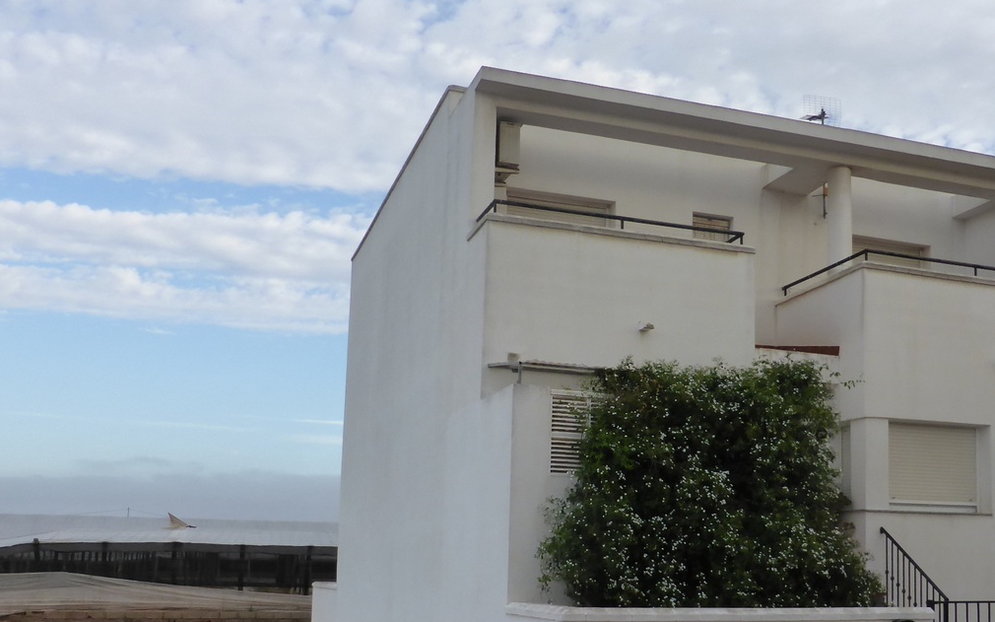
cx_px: 626
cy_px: 440
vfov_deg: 30.2
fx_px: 1139
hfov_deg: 46.8
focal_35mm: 42
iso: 160
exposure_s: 1/400
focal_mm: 4.3
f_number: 3.3
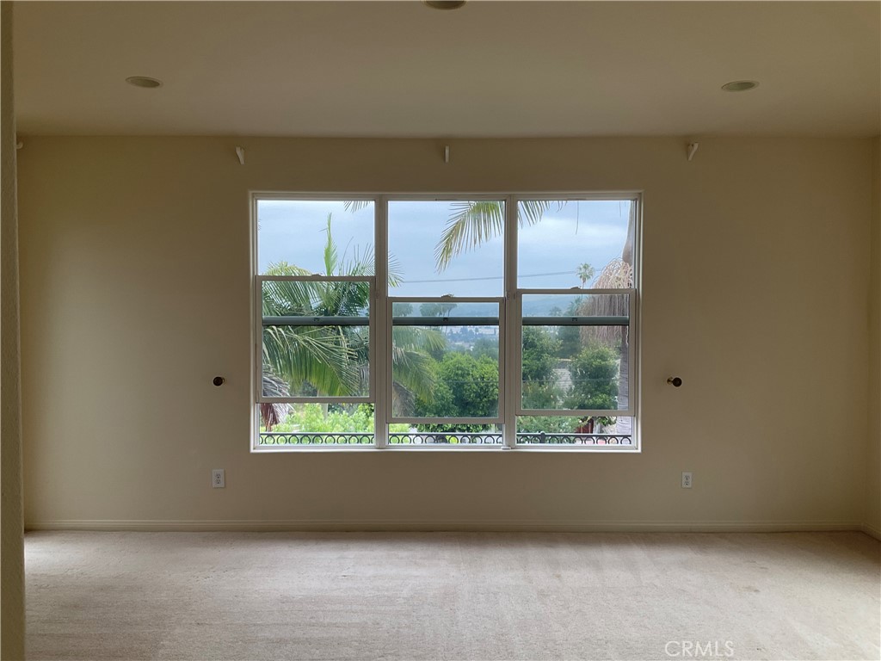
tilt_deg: -1.6
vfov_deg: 48.2
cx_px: 440
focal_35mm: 29
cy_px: 330
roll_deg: -1.0
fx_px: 738
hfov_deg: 61.7
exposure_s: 1/120
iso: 20
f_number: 1.8
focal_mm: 3
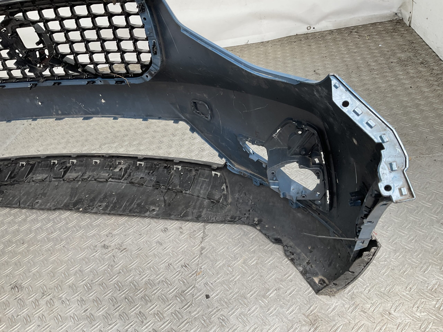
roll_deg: +13.2
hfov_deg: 61.7
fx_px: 371
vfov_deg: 48.2
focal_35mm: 29
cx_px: 222
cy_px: 166
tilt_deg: -36.5
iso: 20
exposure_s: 1/100
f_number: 1.8
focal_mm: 3
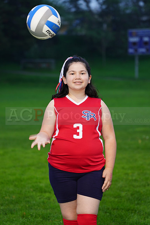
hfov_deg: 8.9
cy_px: 112
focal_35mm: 154
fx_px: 964
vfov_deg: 13.3
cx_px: 75
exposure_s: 1/20
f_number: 5.6
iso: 320
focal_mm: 154
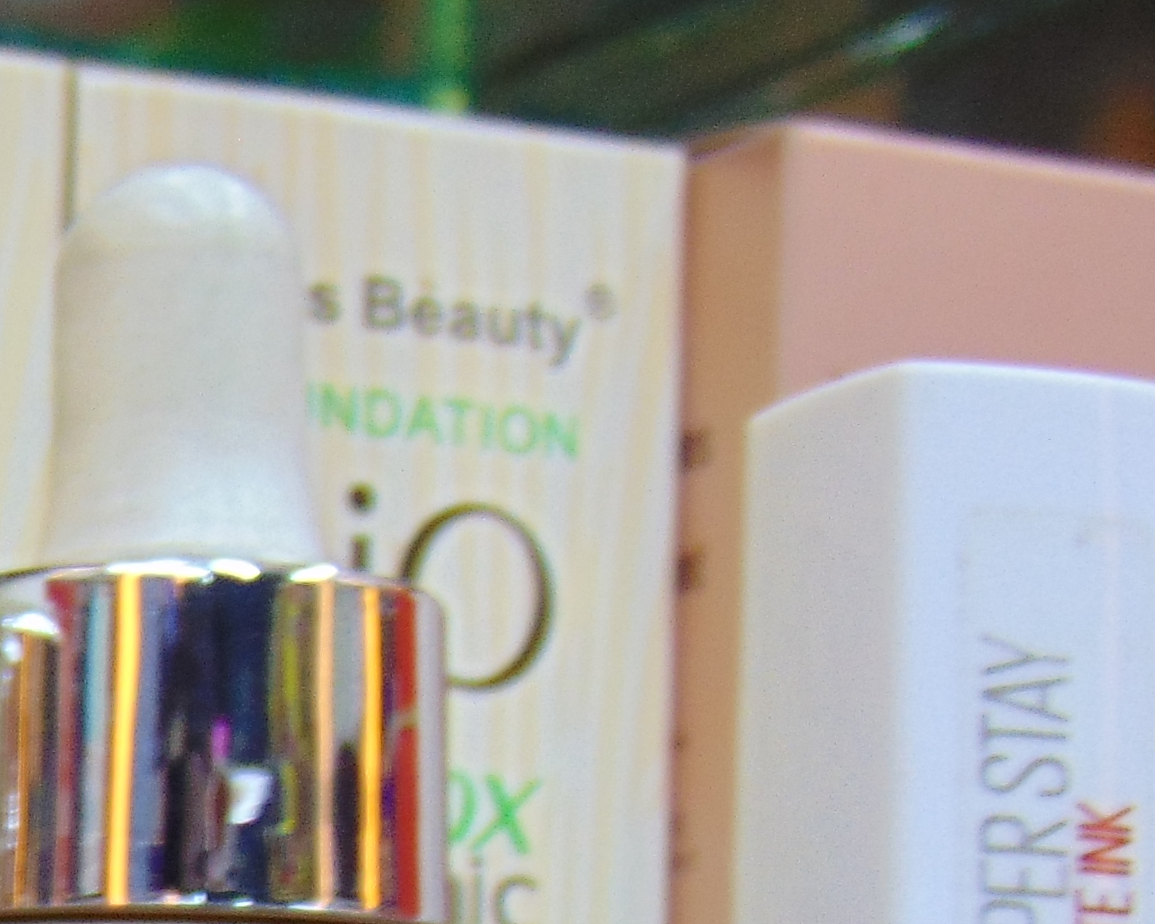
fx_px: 4342
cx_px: -754
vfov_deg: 12.0
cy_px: 986
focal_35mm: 127
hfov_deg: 13.9
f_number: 3.2
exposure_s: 1/40
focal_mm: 6.3
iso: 80
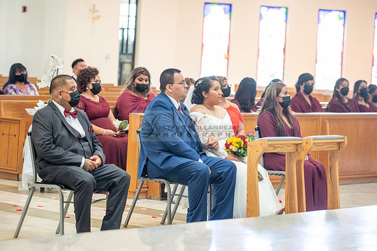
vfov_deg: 11.0
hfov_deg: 16.4
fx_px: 1308
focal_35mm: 125
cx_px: 188
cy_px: 126
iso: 1600
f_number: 2.8
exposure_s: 1/200
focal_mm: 125
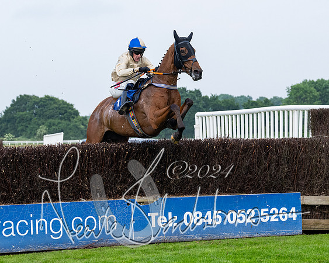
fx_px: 1240
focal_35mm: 127
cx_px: 155
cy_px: 117
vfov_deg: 12.1
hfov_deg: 15.1
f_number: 4
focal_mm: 70
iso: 800
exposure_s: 1/2000
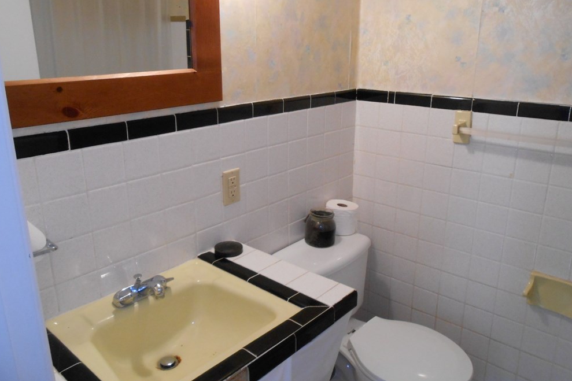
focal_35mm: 28
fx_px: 445
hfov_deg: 65.5
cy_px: 176
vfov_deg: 46.3
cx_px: 278
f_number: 3.5
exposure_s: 1/30
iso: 320
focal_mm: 4.6
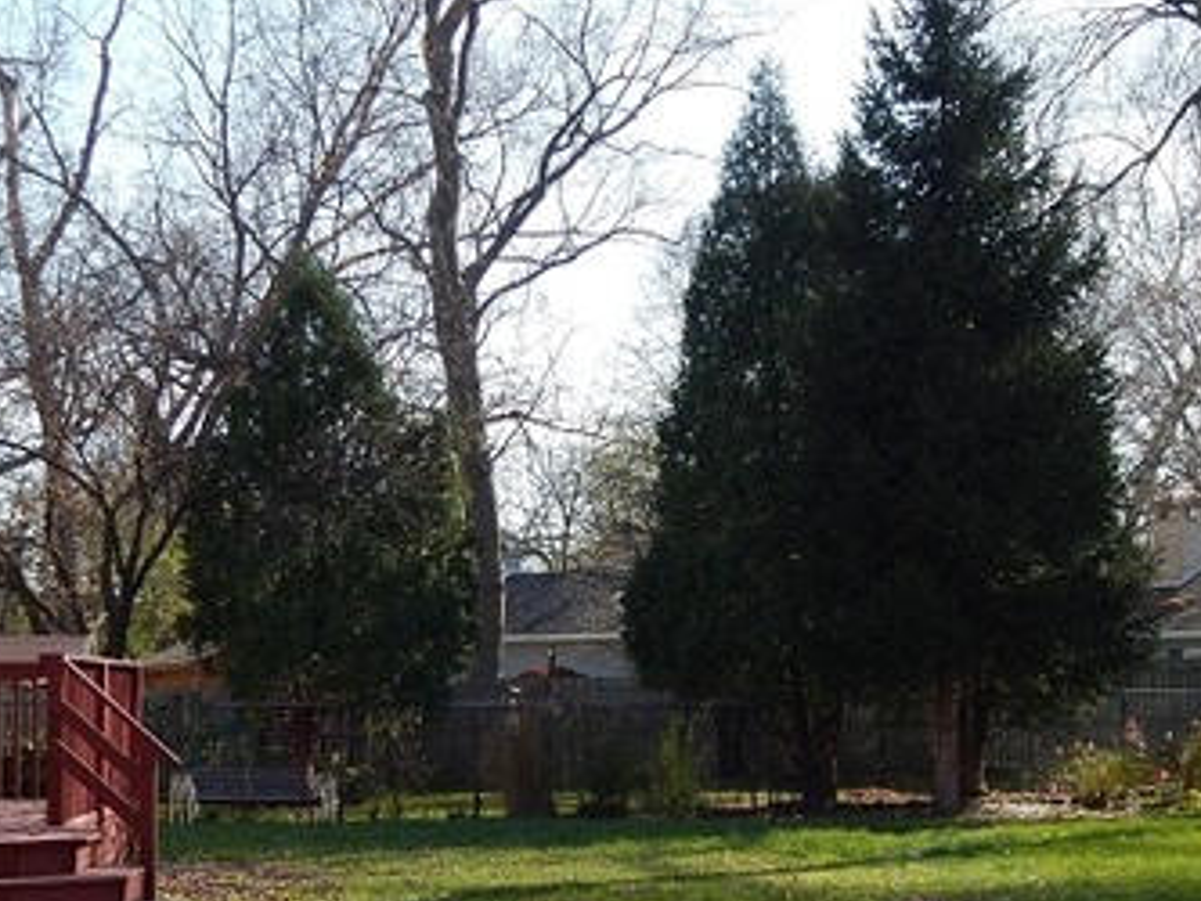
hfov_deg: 26.7
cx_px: 577
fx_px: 2534
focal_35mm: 73
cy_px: 732
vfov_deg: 19.9
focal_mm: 6.8
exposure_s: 1/400
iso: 125
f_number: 3.4
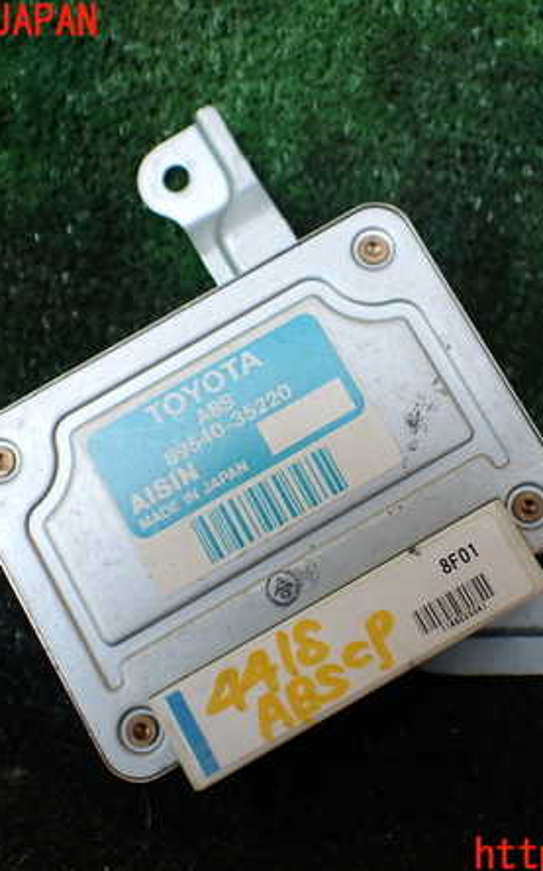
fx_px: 1019
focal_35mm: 43
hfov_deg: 29.7
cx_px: 329
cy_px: 439
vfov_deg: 46.2
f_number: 2.3
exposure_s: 1/200
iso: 100
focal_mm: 5.4
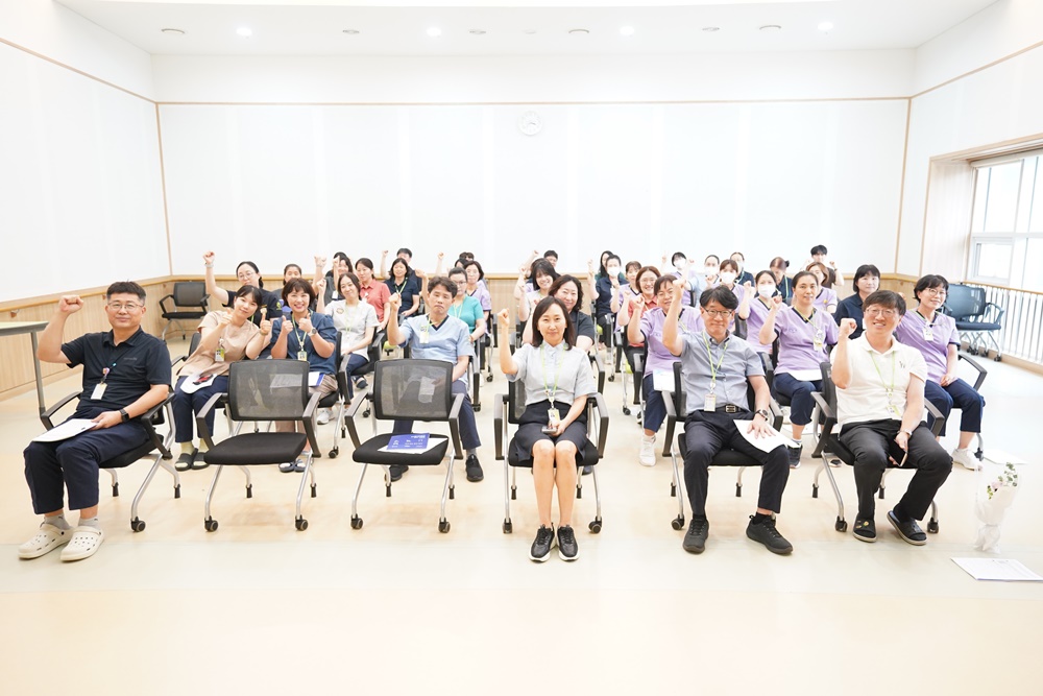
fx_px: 695
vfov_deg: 53.1
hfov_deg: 73.7
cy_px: 348
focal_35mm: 24
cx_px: 522
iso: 5000
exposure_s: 1/200
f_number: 2.8
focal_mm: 24
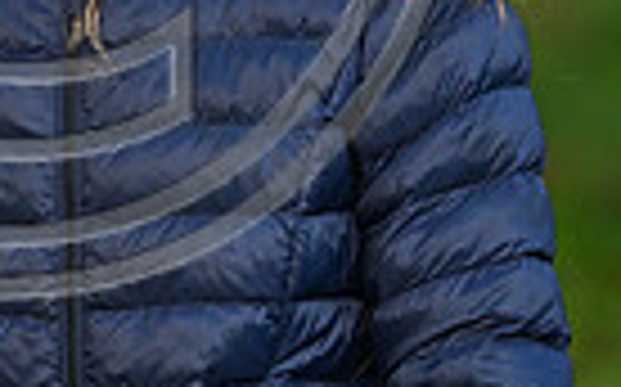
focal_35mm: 1247
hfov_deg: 1.7
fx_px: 21087
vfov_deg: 1.1
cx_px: -54
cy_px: -227
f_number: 4.5
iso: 2000
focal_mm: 290
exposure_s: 1/800
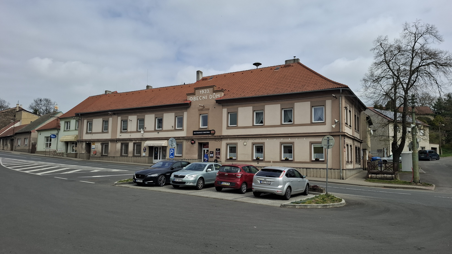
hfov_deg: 71.9
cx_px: 230
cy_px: 134
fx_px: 312
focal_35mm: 26
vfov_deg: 44.4
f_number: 1.8
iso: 50
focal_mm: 5.54
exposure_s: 1/2000
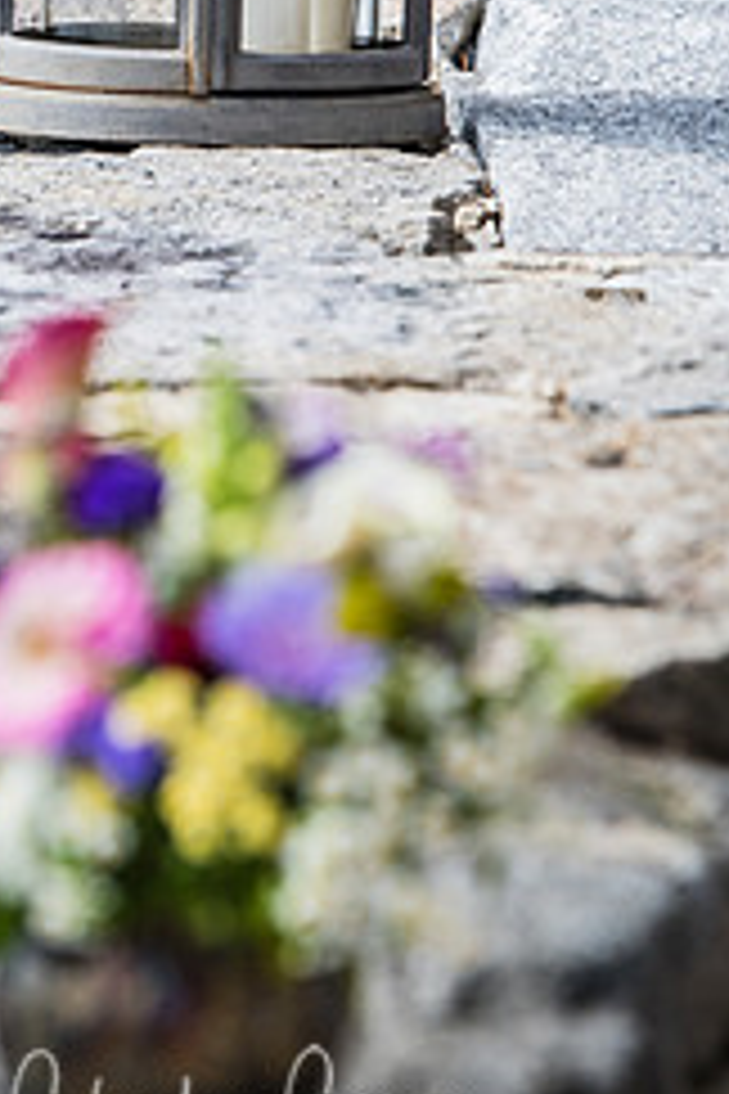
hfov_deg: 2.7
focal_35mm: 514
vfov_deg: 4.0
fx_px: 15612
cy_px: 185
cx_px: 216
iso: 200
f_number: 4
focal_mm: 185
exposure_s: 1/500
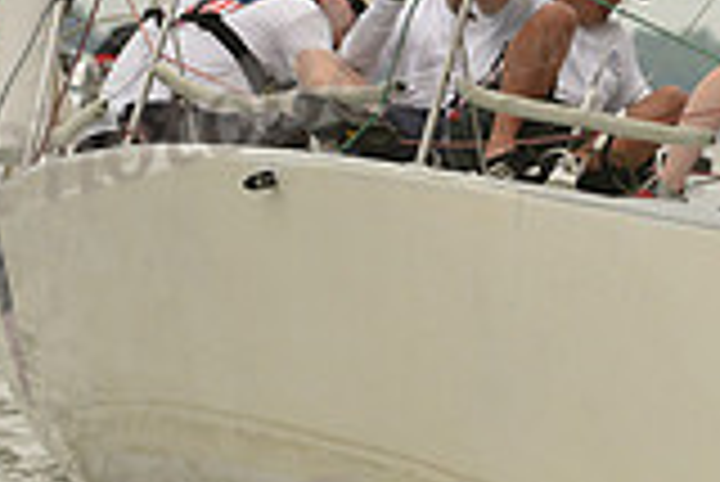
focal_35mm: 981
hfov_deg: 2.1
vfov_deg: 1.4
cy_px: 273
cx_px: 842
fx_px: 19637
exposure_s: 1/800
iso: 400
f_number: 9
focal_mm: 270
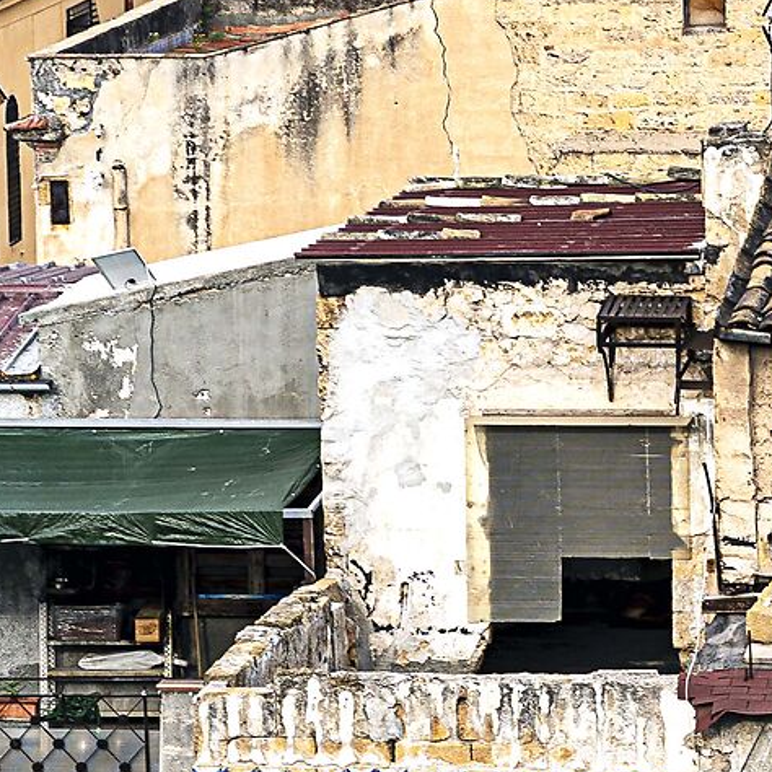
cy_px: 1309
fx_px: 8907
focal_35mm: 353
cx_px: 1085
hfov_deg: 4.9
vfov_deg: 4.9
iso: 125
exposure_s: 1/200
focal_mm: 82
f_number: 8
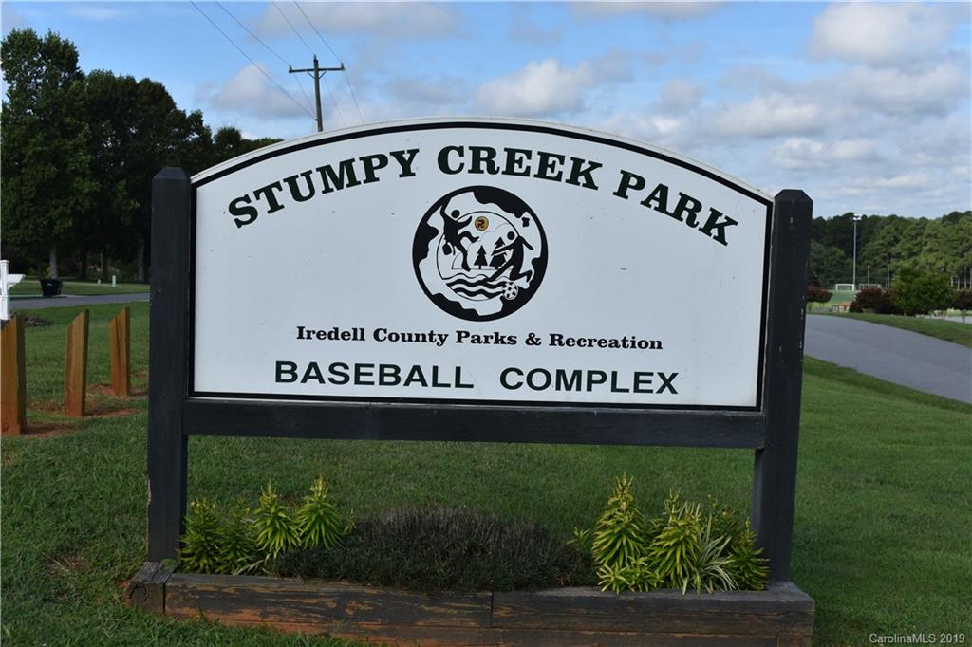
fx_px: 1296
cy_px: 324
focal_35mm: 48
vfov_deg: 28.1
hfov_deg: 41.1
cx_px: 486
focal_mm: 32
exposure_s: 1/500
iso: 180
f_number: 8
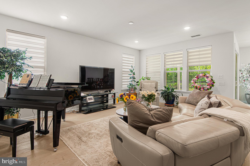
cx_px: 125
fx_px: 118
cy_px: 83
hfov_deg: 93.3
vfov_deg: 70.3
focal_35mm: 17
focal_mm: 17
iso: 200
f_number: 9
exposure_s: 1/5
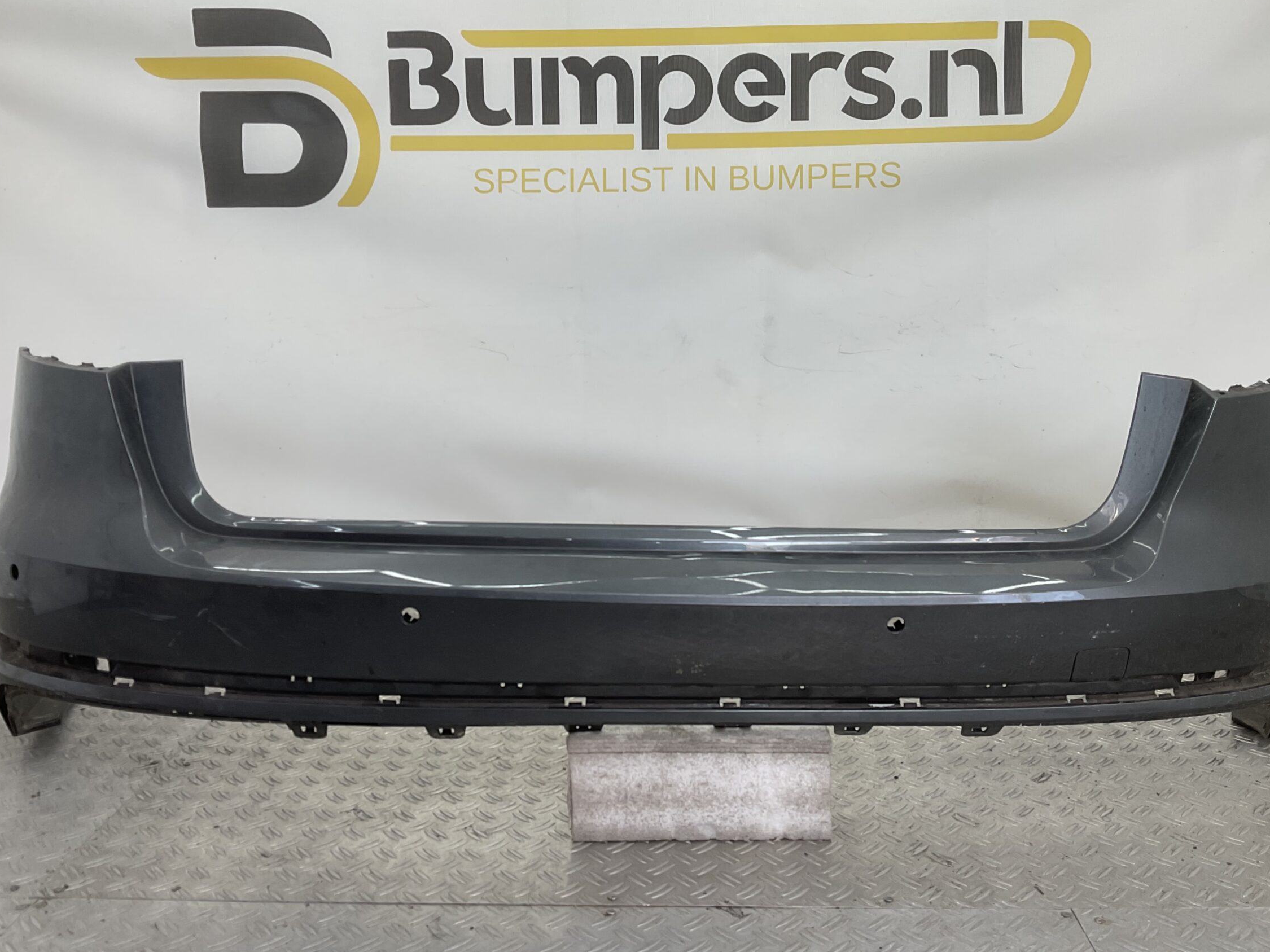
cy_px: 426
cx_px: 670
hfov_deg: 55.3
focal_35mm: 33
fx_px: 1211
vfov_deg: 42.9
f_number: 1.8
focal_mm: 3
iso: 16
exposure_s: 1/137
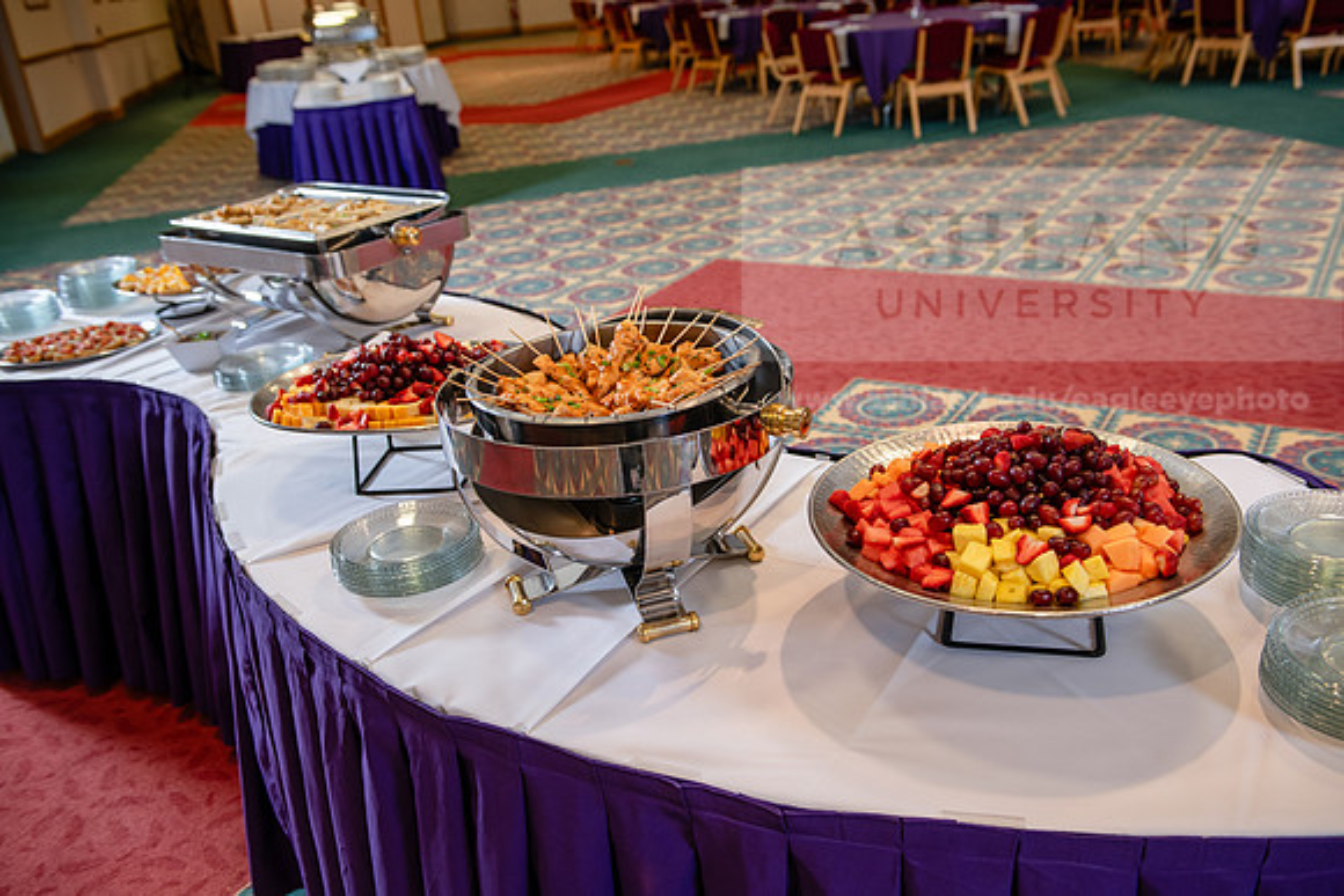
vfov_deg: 41.1
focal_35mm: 32
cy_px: 448
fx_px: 1195
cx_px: 672
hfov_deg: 58.7
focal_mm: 32
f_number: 3.5
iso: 320
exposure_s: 1/80
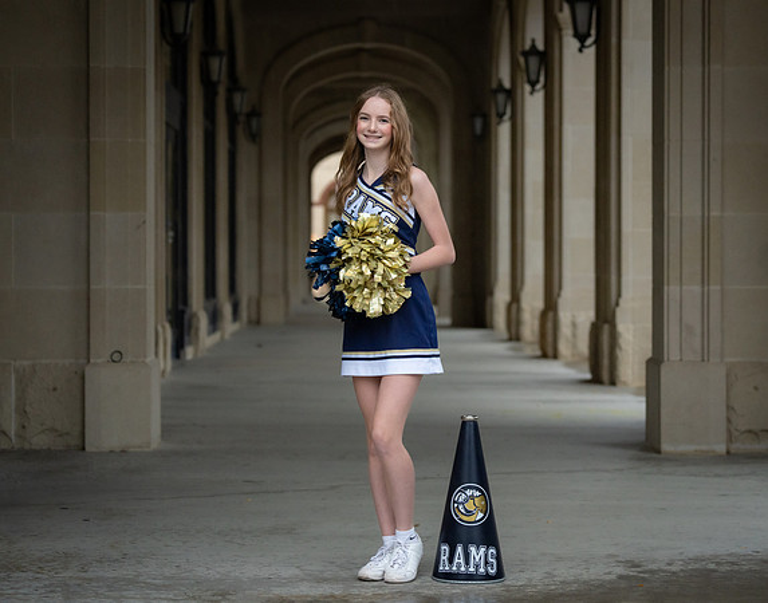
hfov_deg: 23.2
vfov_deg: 18.3
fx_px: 1874
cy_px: 295
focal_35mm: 83
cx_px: 392
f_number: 2.8
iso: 1600
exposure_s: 1/250
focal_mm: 70
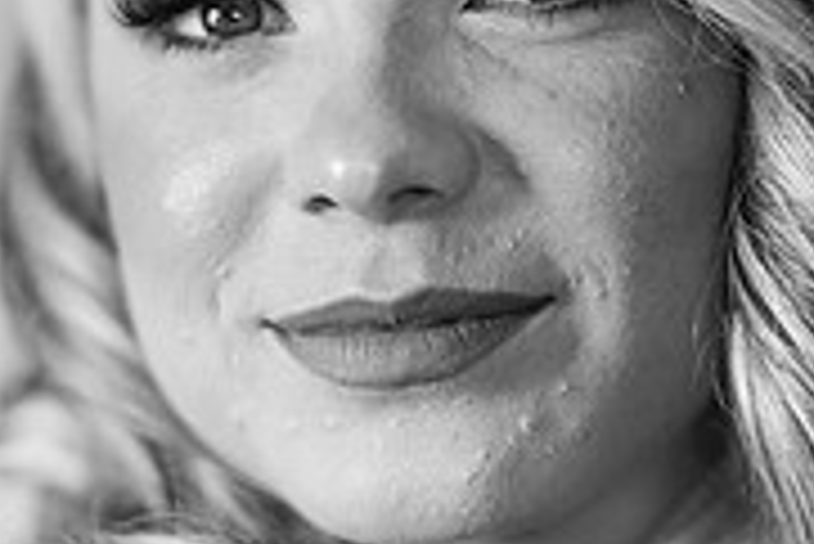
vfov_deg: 4.8
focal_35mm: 289
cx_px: 170
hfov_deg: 7.1
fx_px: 6540
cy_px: 150
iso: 2500
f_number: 1.2
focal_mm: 85
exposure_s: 1/1600
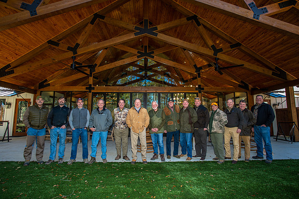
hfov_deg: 85.8
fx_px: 161
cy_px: 100
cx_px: 150
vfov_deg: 63.5
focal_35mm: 19
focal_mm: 19
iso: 400
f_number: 6.3
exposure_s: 1/200
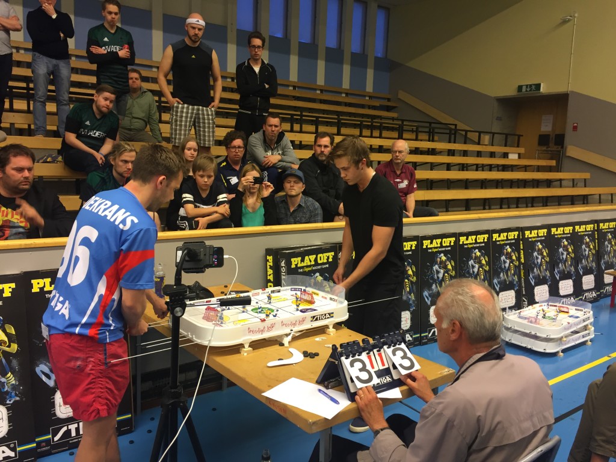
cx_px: 308
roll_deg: -2.6
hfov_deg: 61.7
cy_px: 231
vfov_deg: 48.2
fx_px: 516
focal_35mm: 29
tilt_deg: -8.0
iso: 100
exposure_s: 1/33
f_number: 2.2
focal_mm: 4.15
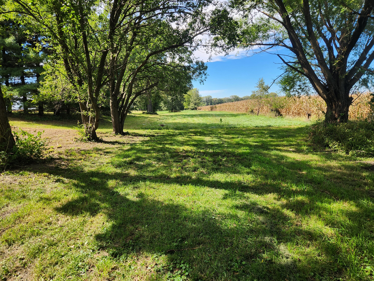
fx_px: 248
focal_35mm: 23
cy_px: 140
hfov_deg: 73.9
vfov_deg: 58.9
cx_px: 187
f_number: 1.8
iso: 20
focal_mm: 5.4
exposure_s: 1/560
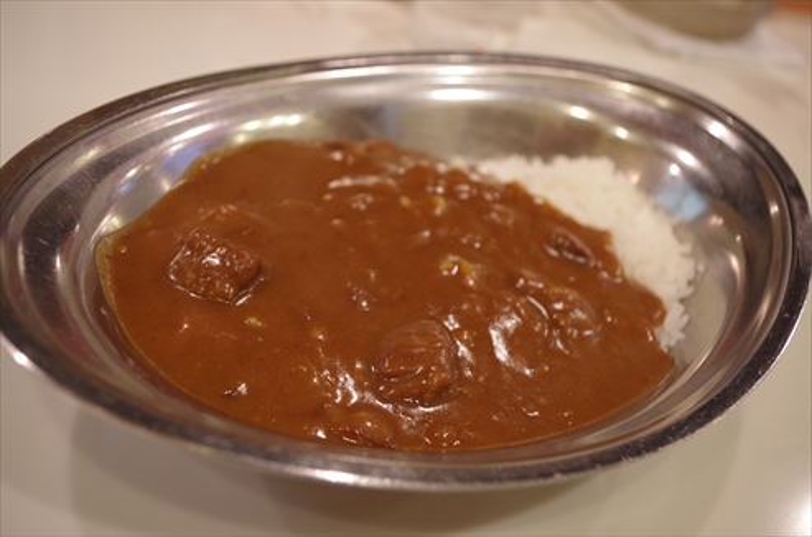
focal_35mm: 37
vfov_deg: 36.1
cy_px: 268
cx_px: 406
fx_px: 823
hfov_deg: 52.5
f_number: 4
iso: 800
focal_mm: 24.38
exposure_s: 1/50
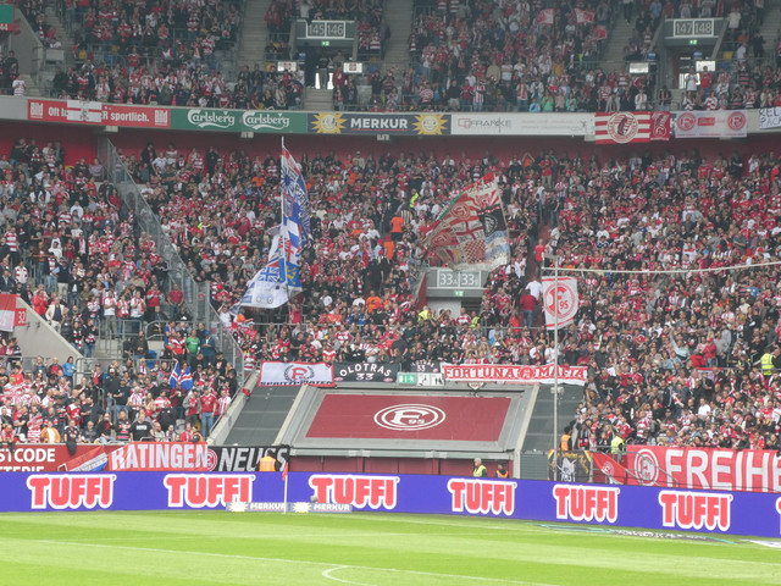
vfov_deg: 11.0
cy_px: 293
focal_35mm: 135
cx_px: 390
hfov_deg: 14.6
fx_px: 3046
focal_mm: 24.2
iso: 200
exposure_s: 1/125
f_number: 5.3
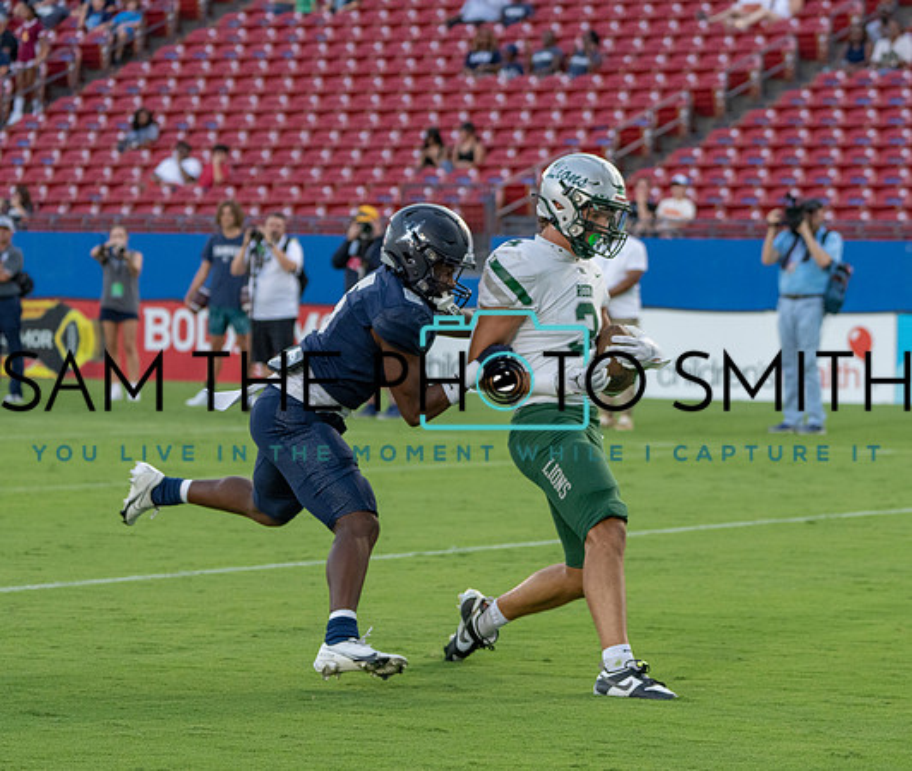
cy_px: 420
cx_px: 637
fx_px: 4637
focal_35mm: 168
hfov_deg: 11.2
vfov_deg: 9.5
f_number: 5.6
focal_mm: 126
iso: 2000
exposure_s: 1/1250
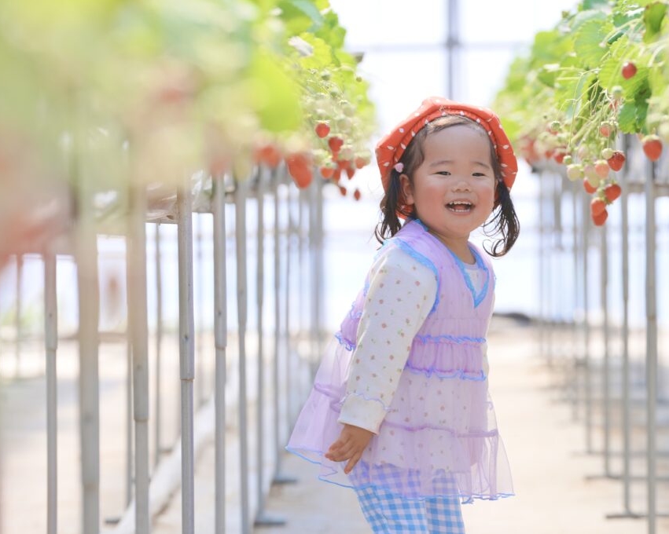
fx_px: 4473
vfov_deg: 6.8
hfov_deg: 8.6
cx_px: 344
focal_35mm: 226
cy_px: 267
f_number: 5.6
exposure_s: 1/320
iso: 100
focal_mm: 200
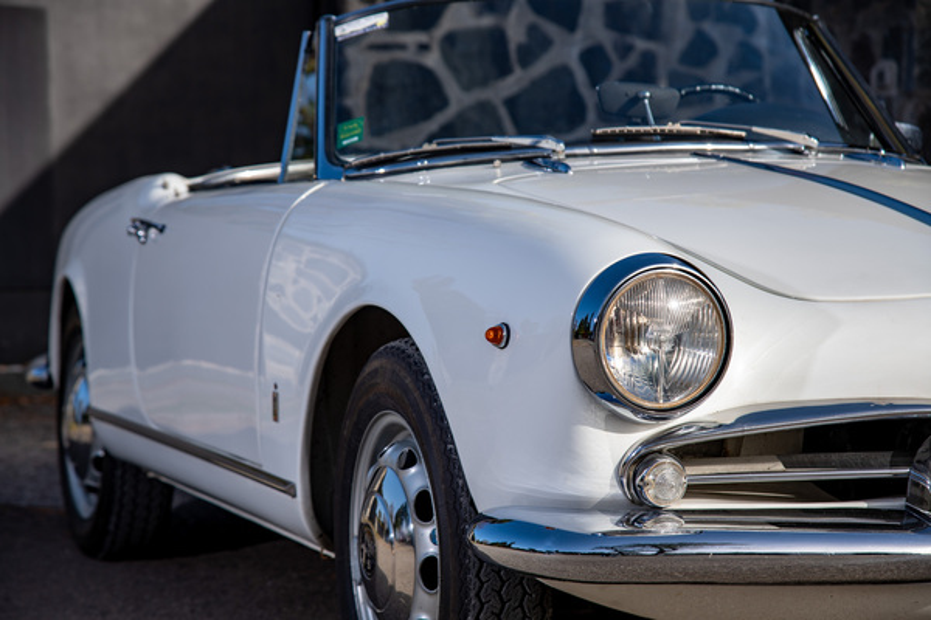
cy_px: 310
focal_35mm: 98
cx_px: 466
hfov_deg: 20.8
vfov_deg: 14.0
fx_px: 2534
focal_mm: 98
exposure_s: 1/160
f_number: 6.3
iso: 31
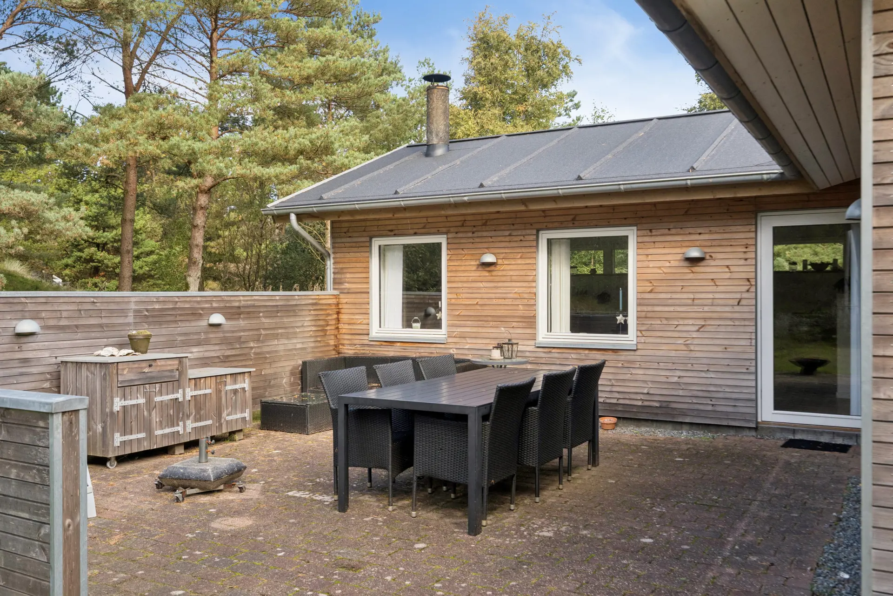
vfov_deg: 42.3
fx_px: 769
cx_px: 446
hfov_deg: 60.3
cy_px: 298
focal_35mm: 31
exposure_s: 1/400
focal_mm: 31
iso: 800
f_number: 8
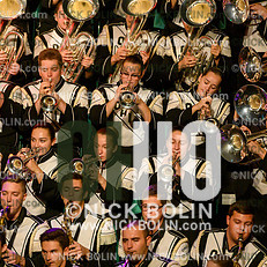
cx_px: 139
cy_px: 176
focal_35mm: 427
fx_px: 3726
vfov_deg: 4.1
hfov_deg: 4.1
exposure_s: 1/500
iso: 5000
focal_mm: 200
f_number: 4
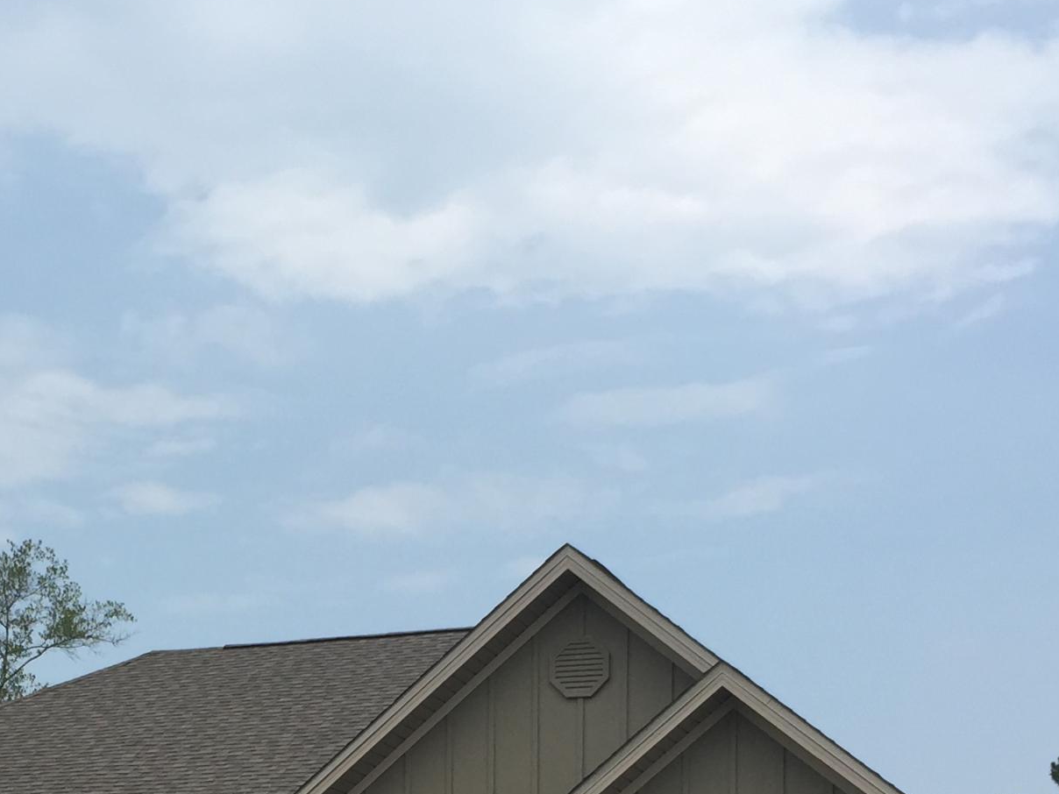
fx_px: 2203
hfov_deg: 26.4
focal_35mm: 72
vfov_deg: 19.3
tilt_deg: +5.6
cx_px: 163
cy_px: 945
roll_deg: -3.4
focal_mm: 4.15
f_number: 2.2
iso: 32
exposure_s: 1/1721
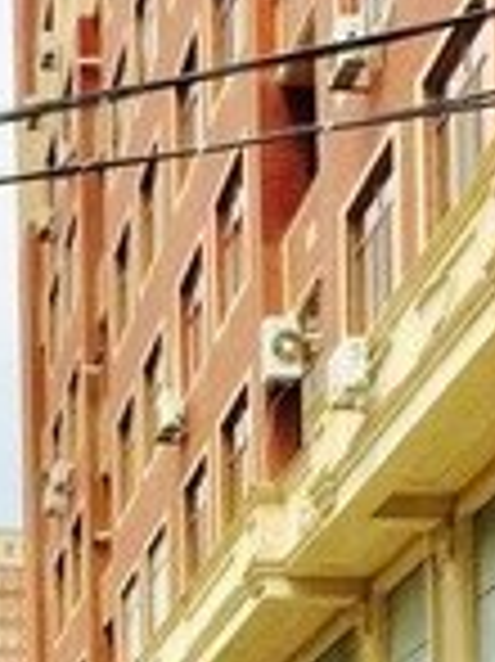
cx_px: -18
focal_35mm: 98
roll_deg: +0.8
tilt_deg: +2.6
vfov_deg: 17.5
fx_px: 1871
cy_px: 1063
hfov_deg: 14.8
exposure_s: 1/2083
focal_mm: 4.15
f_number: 2.2
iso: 32
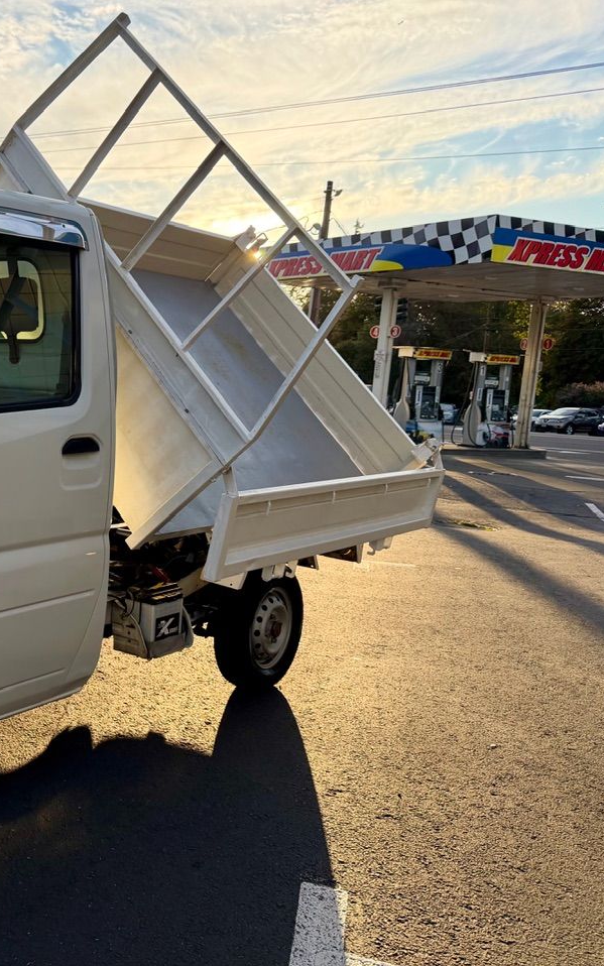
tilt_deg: -8.5
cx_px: 3
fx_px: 895
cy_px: 483
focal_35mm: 34
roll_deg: -2.7
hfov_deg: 34.1
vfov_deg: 56.7
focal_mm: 6.76
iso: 100
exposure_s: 1/2525
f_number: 1.78
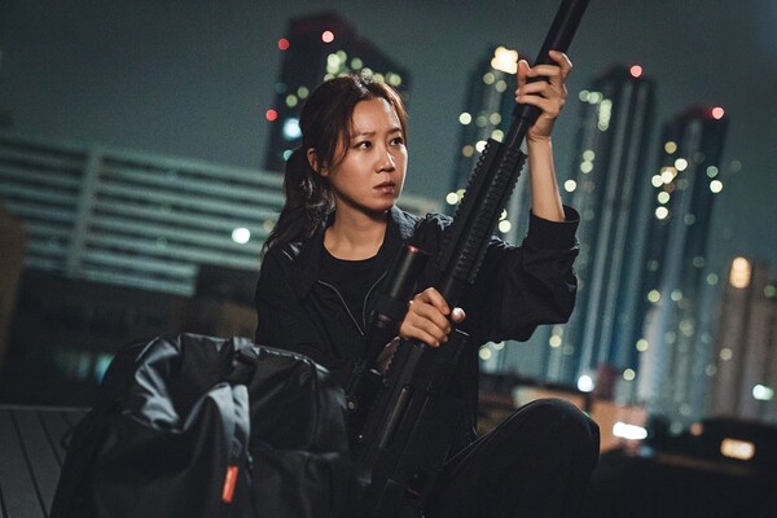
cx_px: 388
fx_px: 1230
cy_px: 259
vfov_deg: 23.8
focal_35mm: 57
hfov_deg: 35.1
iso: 8000
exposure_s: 1/60
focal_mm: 57
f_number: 2.8
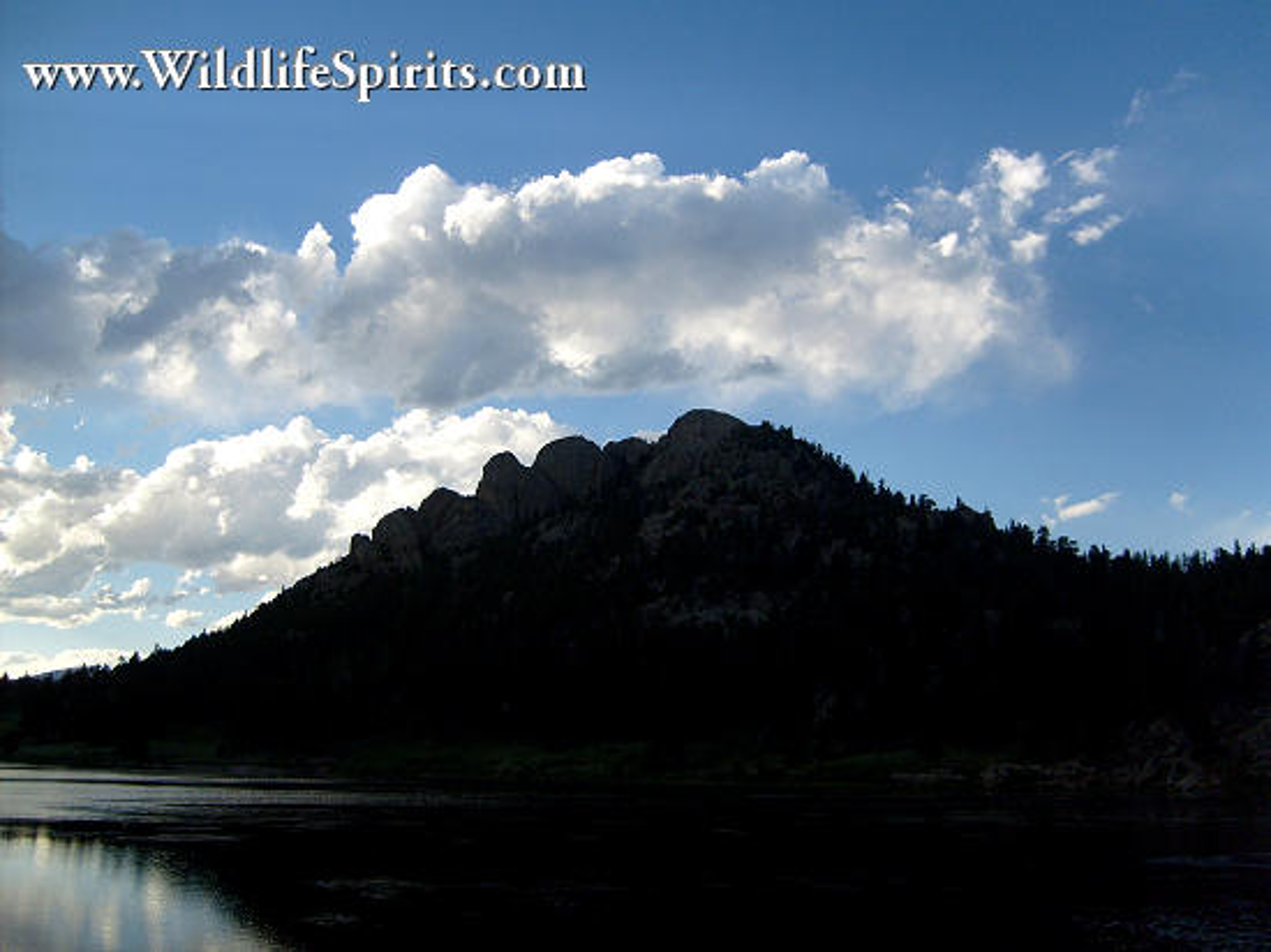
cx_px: 636
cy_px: 476
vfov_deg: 40.7
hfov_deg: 52.6
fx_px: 1285
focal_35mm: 35
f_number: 7.1
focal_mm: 5.8
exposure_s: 1/180
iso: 80
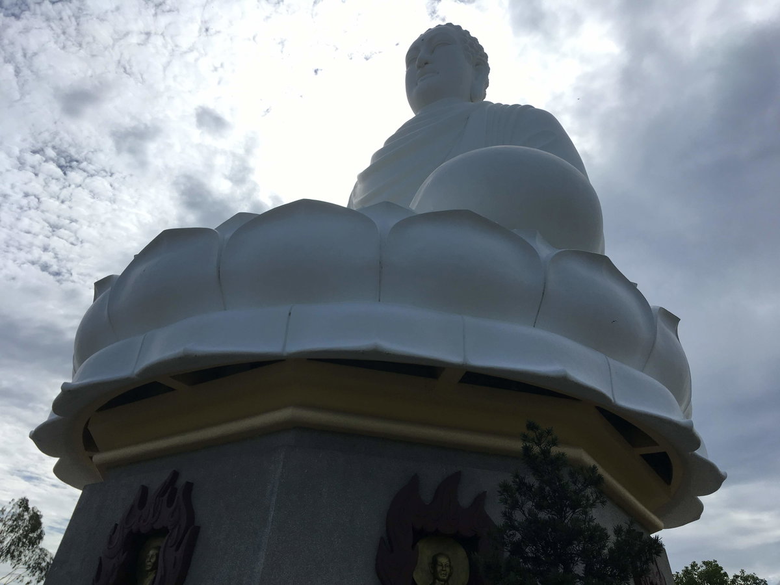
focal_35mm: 29
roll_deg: -5.5
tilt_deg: +31.6
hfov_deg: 61.7
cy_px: 292
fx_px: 653
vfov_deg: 48.2
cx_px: 390
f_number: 2.2
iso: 25
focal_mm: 4.15
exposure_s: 1/2959
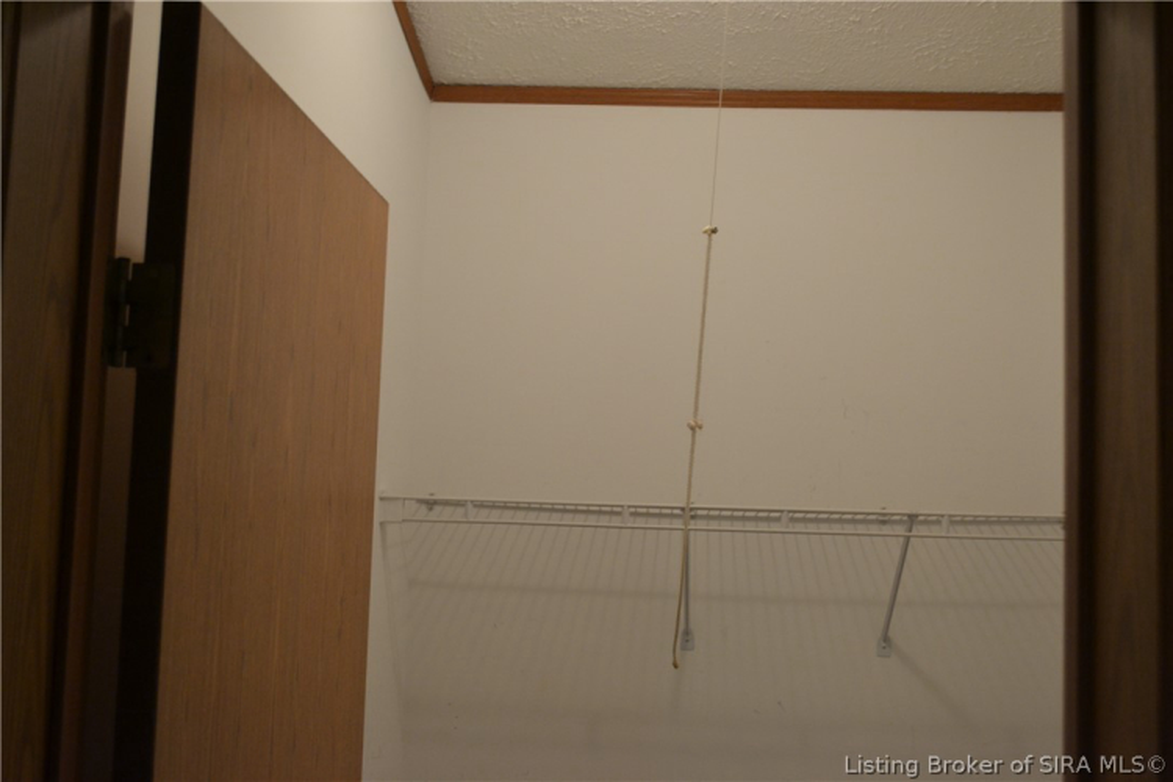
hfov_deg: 46.4
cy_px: 391
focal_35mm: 42
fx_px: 1368
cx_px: 586
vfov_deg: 31.9
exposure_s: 1/60
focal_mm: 28
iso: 1000
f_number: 4.5
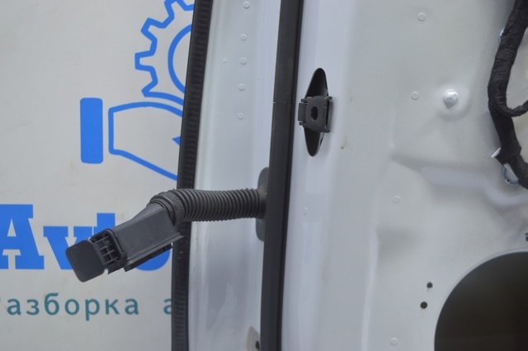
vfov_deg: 26.4
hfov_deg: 38.9
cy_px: 176
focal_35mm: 51
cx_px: 264
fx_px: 747
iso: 400
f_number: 5.6
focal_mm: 34
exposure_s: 1/20
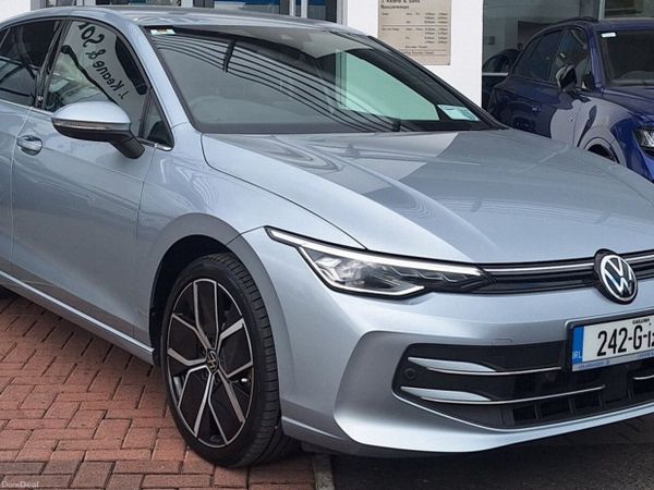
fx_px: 435
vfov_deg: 58.9
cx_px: 327
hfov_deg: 73.9
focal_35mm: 23
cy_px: 245
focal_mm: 5.54
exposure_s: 1/1195
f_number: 1.8
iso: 40
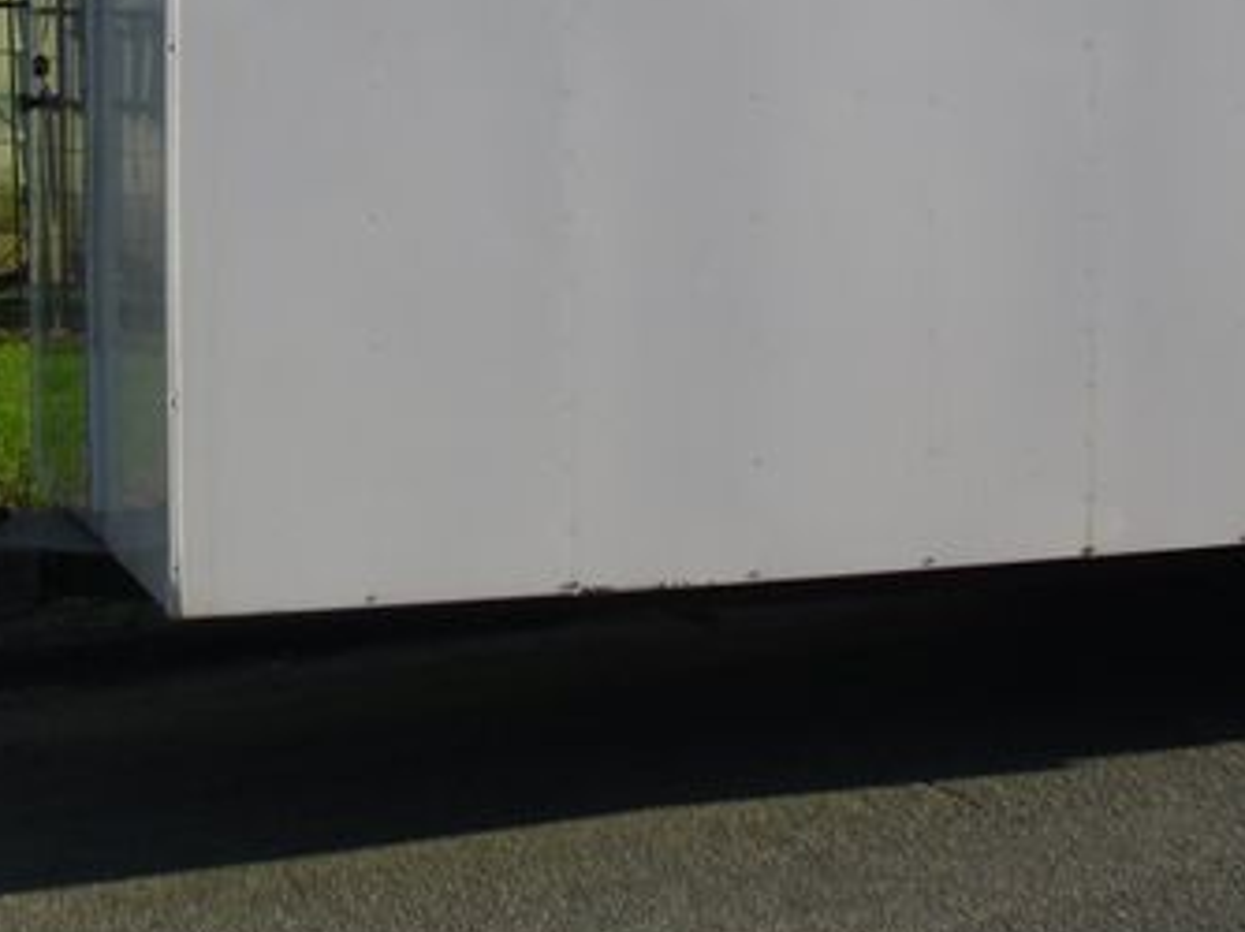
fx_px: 2480
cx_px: 869
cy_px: 209
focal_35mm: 69
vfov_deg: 21.1
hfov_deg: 27.9
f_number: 7.8
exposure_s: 1/200
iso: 80
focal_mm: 6.3
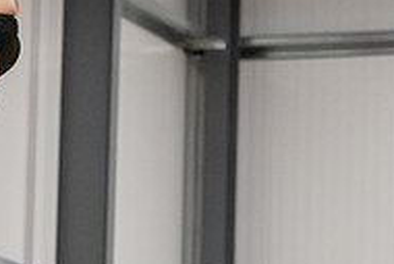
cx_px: -6
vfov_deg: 4.0
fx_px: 3735
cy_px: 196
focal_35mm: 341
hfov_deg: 6.0
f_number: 2.8
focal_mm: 112
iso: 6400
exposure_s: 1/800
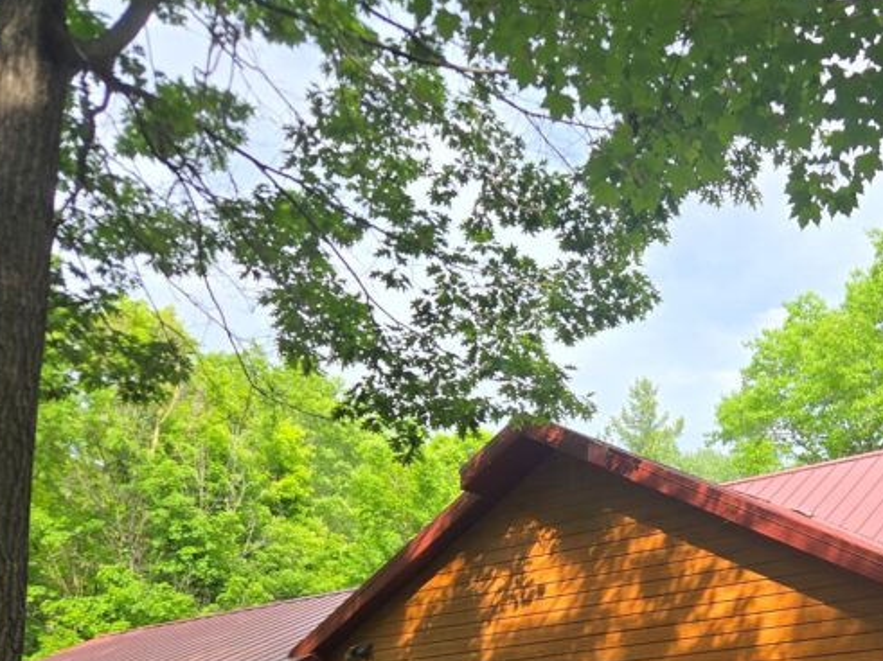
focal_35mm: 50
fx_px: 1275
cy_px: 677
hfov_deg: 36.6
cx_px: 731
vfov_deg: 27.3
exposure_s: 1/724
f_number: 1.8
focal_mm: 5.4
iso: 25
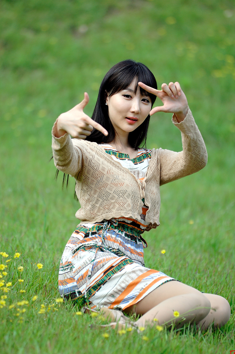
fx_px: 3169
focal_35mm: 323
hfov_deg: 4.2
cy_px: 179
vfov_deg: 6.4
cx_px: 124
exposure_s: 1/1000
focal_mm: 200
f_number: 2.8
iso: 100
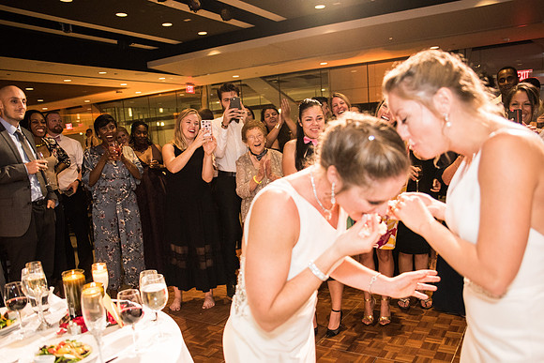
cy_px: 218
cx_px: 278
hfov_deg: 63.9
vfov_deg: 45.0
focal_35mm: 29
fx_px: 436
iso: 2500
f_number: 2.8
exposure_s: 1/125
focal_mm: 24
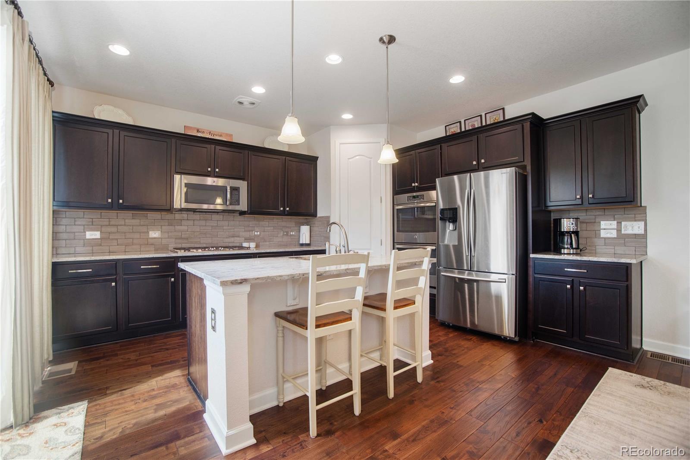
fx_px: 288
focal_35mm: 15
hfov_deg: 100.4
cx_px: 345
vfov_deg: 77.3
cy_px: 230
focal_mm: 15
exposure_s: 1/15
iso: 400
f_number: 9
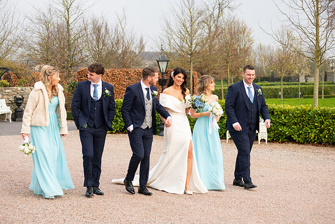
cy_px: 112
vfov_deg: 17.1
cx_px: 168
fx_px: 745
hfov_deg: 25.4
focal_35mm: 80
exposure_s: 1/200
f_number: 3.5
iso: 160
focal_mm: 80
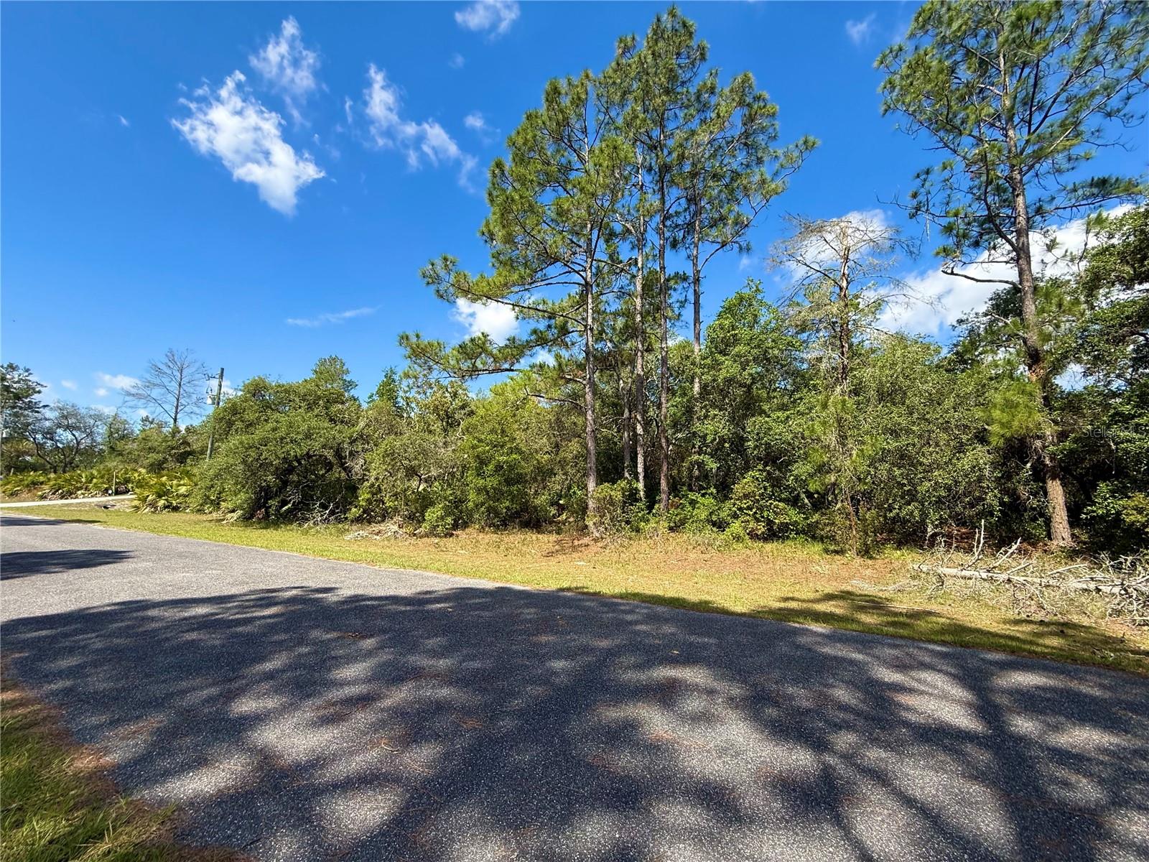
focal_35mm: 14
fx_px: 465
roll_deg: -2.0
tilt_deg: +9.3
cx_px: 574
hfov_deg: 102.1
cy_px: 431
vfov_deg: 85.7
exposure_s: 1/1125
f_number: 2.2
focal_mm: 2.22
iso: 50
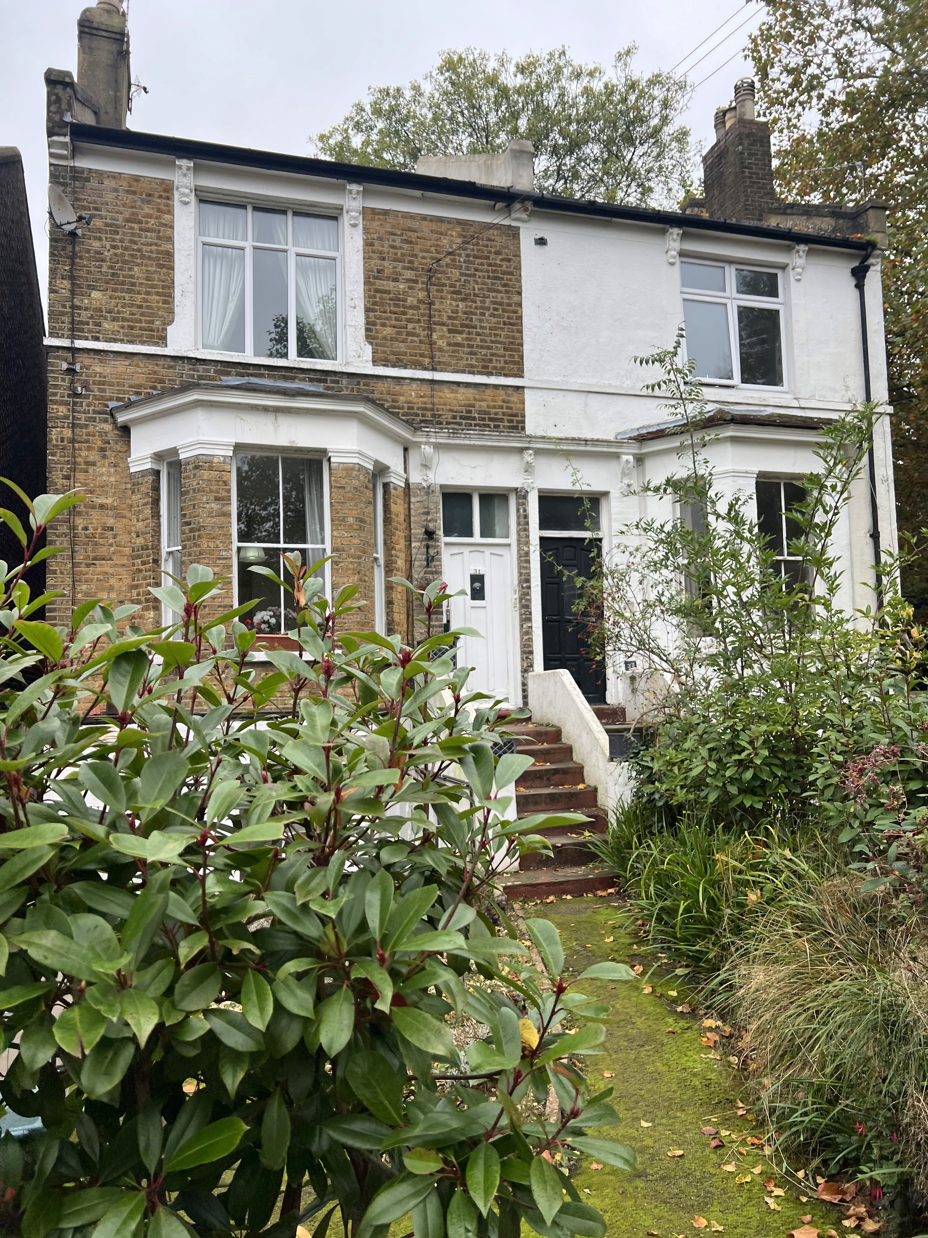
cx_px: 464
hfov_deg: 53.1
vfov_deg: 67.3
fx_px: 929
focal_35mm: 26
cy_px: 619
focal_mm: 5.7
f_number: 1.5
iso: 50
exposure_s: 1/355
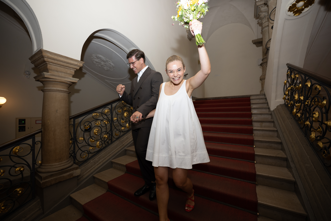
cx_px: 166
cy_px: 110
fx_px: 133
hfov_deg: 102.3
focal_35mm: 14
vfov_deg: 79.2
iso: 500
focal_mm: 14.5
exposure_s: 1/200
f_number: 3.2
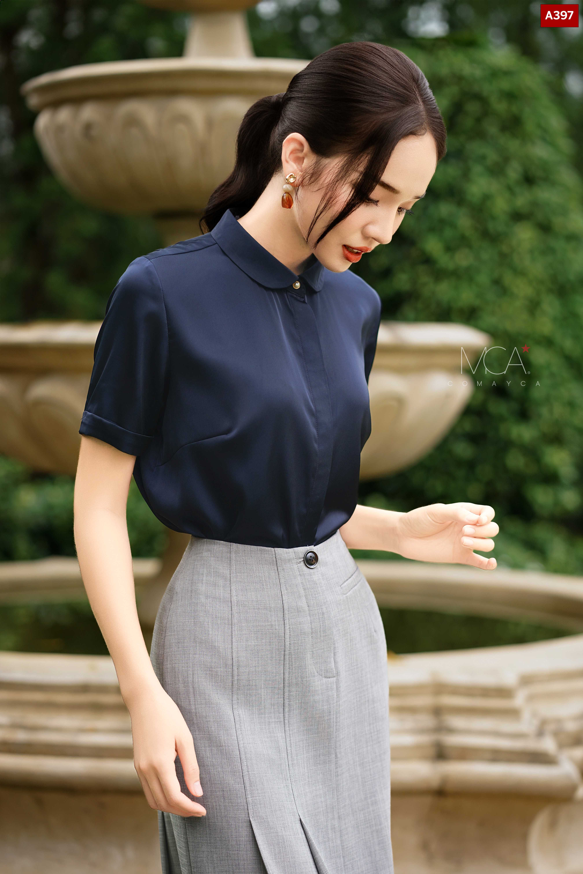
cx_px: 292
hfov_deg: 16.1
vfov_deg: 23.9
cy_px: 437
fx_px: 2065
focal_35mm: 85
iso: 125
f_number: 2.8
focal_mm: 85
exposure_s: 1/640
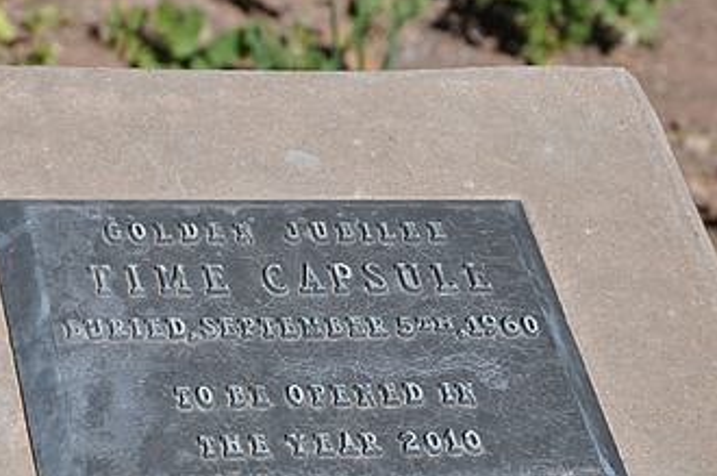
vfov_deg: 8.9
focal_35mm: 153
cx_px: 306
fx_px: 3043
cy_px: 375
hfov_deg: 13.4
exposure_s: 1/250
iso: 200
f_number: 8
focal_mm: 58
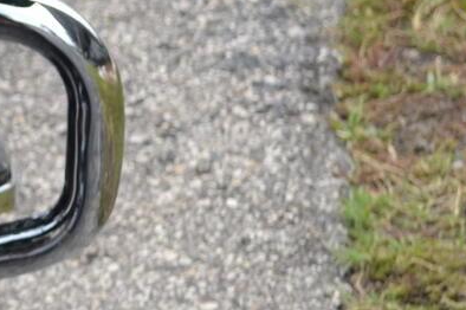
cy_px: 437
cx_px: -554
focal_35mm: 320
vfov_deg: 4.3
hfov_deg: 6.2
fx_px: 4139
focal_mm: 42
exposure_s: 1/160
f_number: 6.3
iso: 100
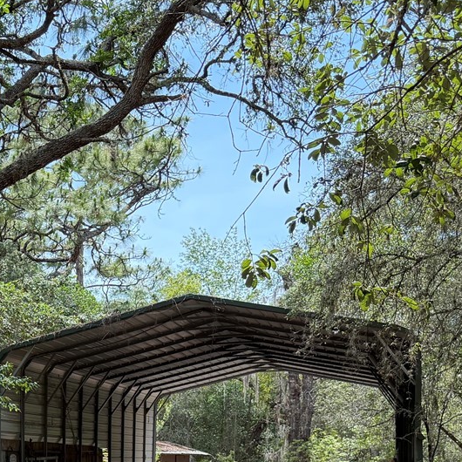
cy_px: 498
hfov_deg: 25.0
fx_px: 966
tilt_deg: -2.1
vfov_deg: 25.1
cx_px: -48
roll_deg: -0.4
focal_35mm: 64
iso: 100
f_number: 1.78
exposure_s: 1/1337
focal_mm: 6.76
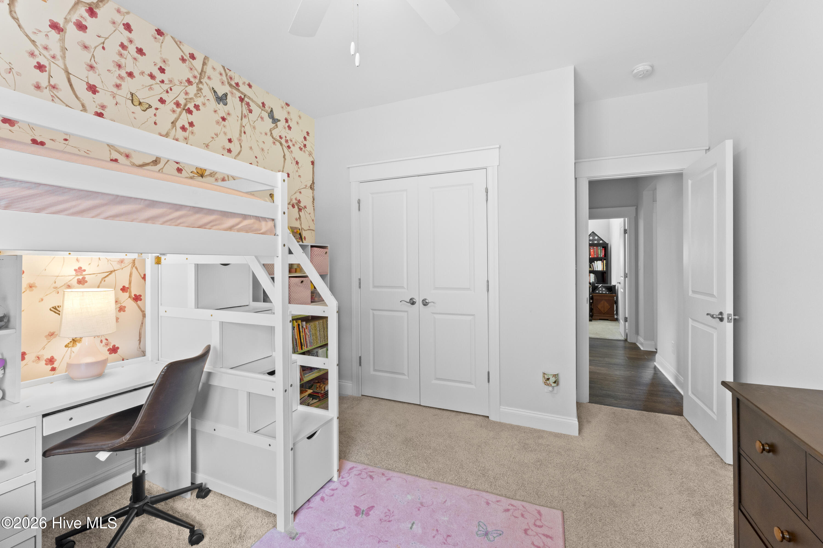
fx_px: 343
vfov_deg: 77.3
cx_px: 412
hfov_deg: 100.4
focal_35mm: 15
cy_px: 274
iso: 250
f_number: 9
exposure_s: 1/3
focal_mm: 10
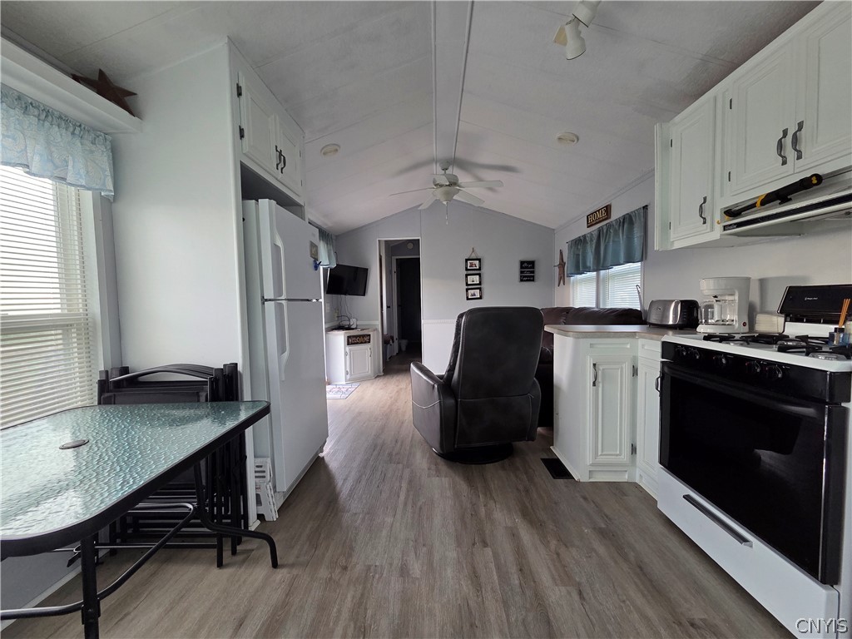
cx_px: 426
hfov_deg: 106.2
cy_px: 320
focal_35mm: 13
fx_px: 320
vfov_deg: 89.9
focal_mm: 2.2
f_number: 2.2
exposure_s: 1/120
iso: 200
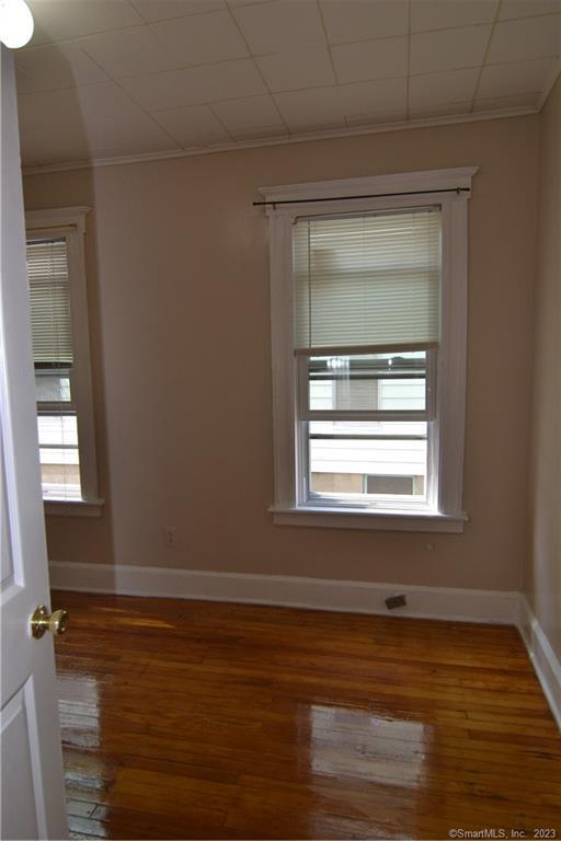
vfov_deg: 77.3
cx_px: 280
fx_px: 526
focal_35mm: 22
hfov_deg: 56.1
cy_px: 420
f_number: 5.6
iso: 320
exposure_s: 1/125
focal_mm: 15
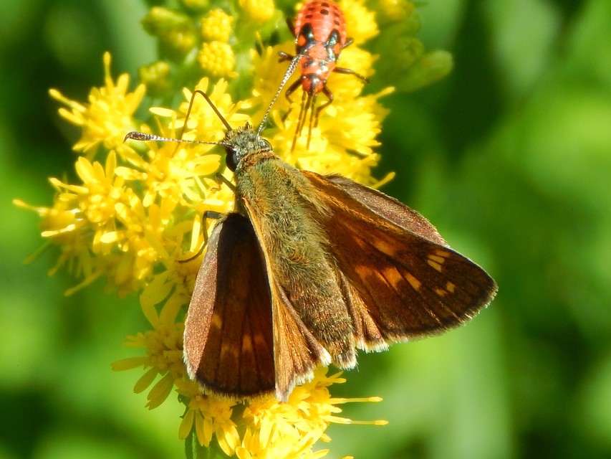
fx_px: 4096
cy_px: 230
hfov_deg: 8.5
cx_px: 306
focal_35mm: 232
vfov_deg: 6.4
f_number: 5.6
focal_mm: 41.7
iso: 125
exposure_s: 1/250
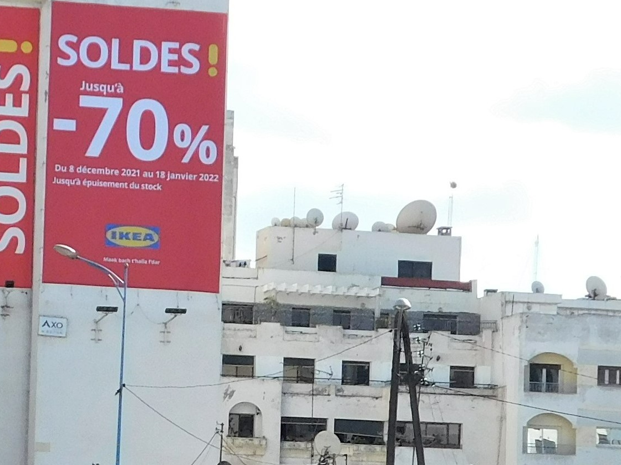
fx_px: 1633
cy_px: 298
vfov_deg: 16.2
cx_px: 161
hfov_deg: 21.4
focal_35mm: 91
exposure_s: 1/1000
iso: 125
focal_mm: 8
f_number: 3.7
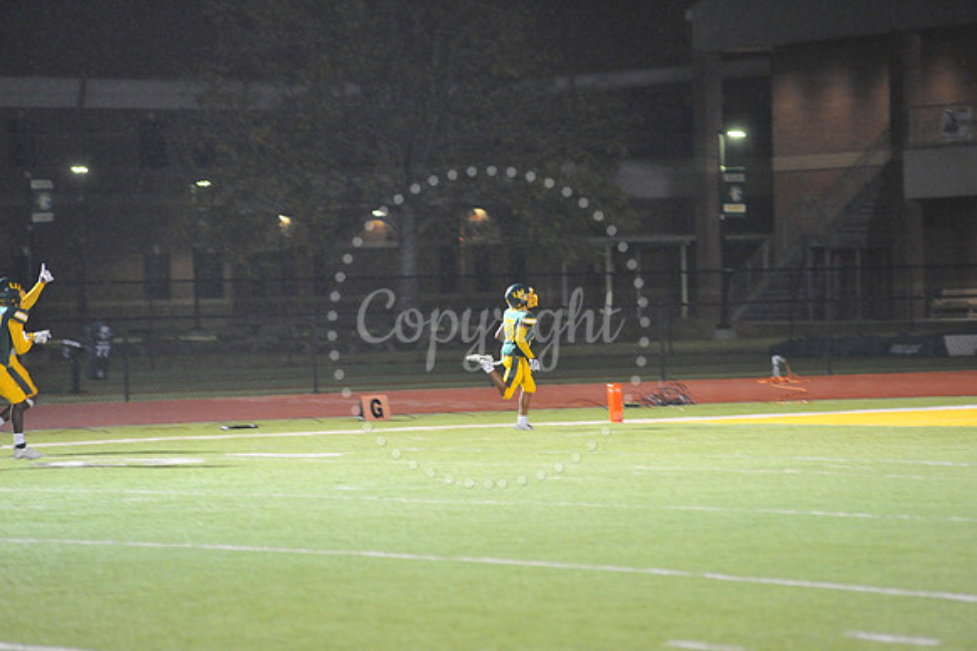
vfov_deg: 6.9
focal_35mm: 200
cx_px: 488
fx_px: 5424
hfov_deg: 10.3
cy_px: 326
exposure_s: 1/160
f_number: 4
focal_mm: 200
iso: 4000
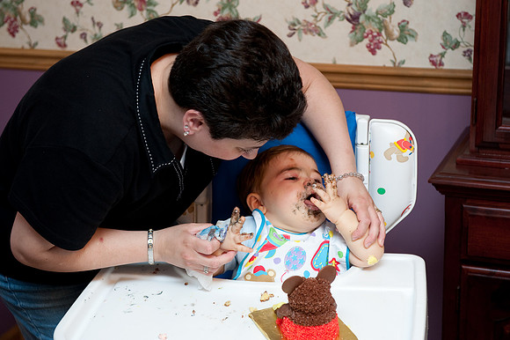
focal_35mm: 70
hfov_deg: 28.9
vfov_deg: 19.4
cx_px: 255
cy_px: 170
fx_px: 991
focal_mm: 70
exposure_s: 1/60
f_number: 5
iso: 500
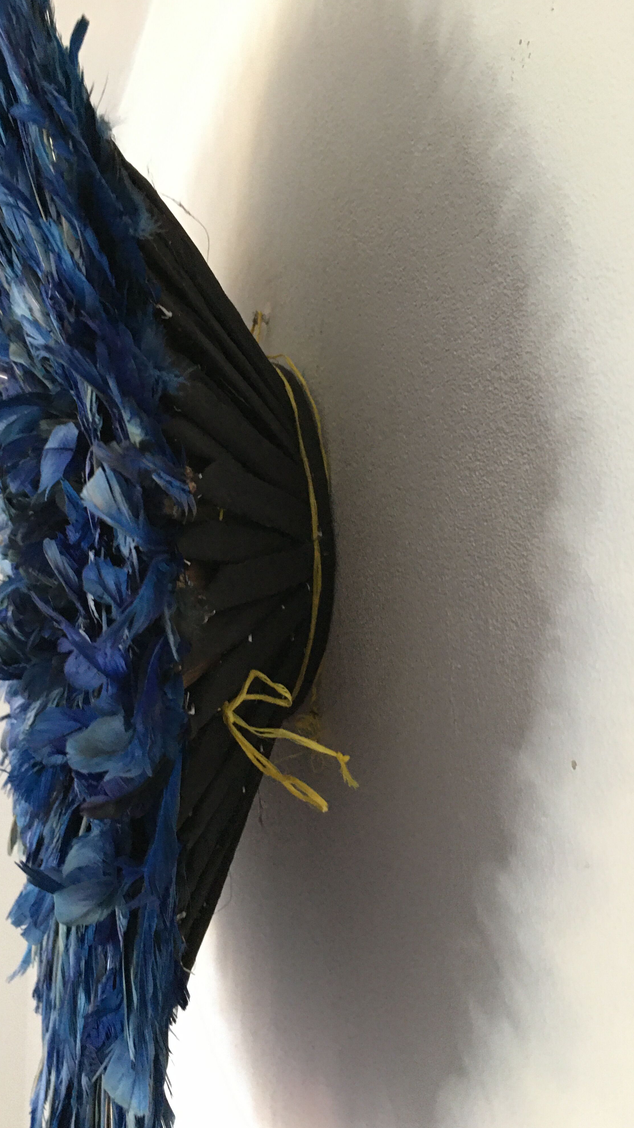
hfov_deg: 36.4
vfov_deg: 61.0
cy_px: 569
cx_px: 221
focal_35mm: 32
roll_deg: -0.4
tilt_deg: +7.8
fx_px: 956
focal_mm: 4.15
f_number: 2.2
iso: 100
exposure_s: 1/10
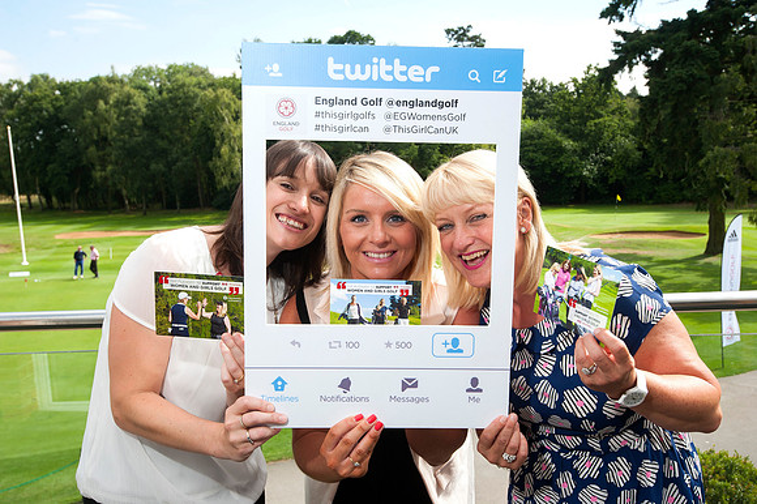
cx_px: 378
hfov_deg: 58.7
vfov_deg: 41.1
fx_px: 672
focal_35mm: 32
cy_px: 252
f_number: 9
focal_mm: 32
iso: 200
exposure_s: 1/200
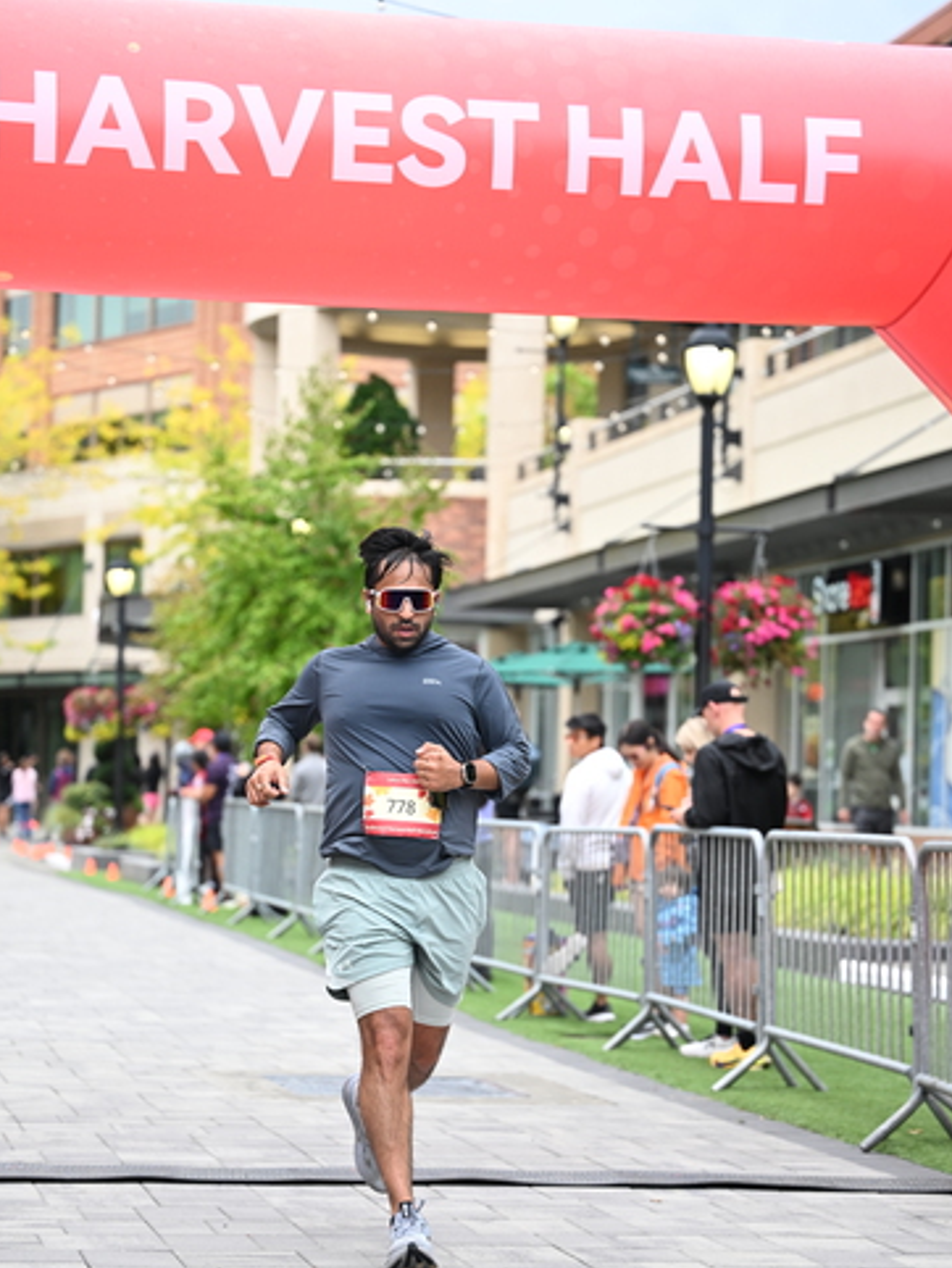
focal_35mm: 91
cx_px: 475
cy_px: 702
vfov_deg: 21.5
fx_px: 3334
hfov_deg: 16.3
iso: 800
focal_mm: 83
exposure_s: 1/1600
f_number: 2.8
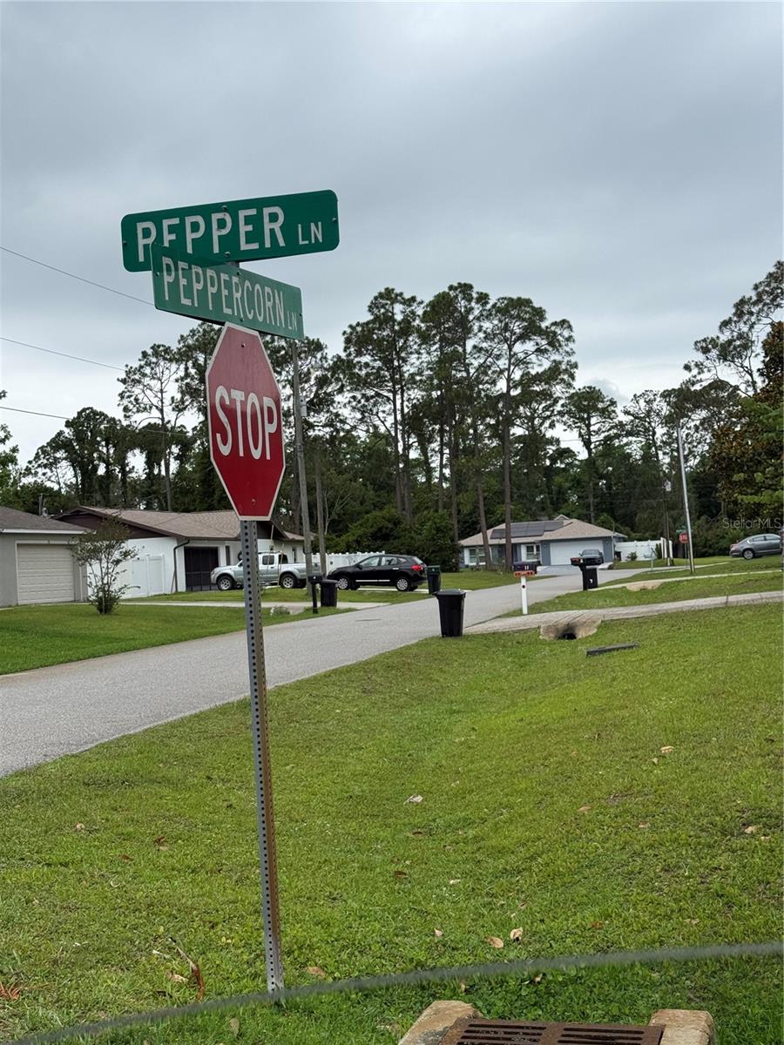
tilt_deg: +1.8
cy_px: 522
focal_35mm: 48
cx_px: 392
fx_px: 1450
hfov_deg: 30.3
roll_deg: +3.0
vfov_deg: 39.7
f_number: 1.78
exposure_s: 1/1931
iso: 80
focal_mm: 6.76
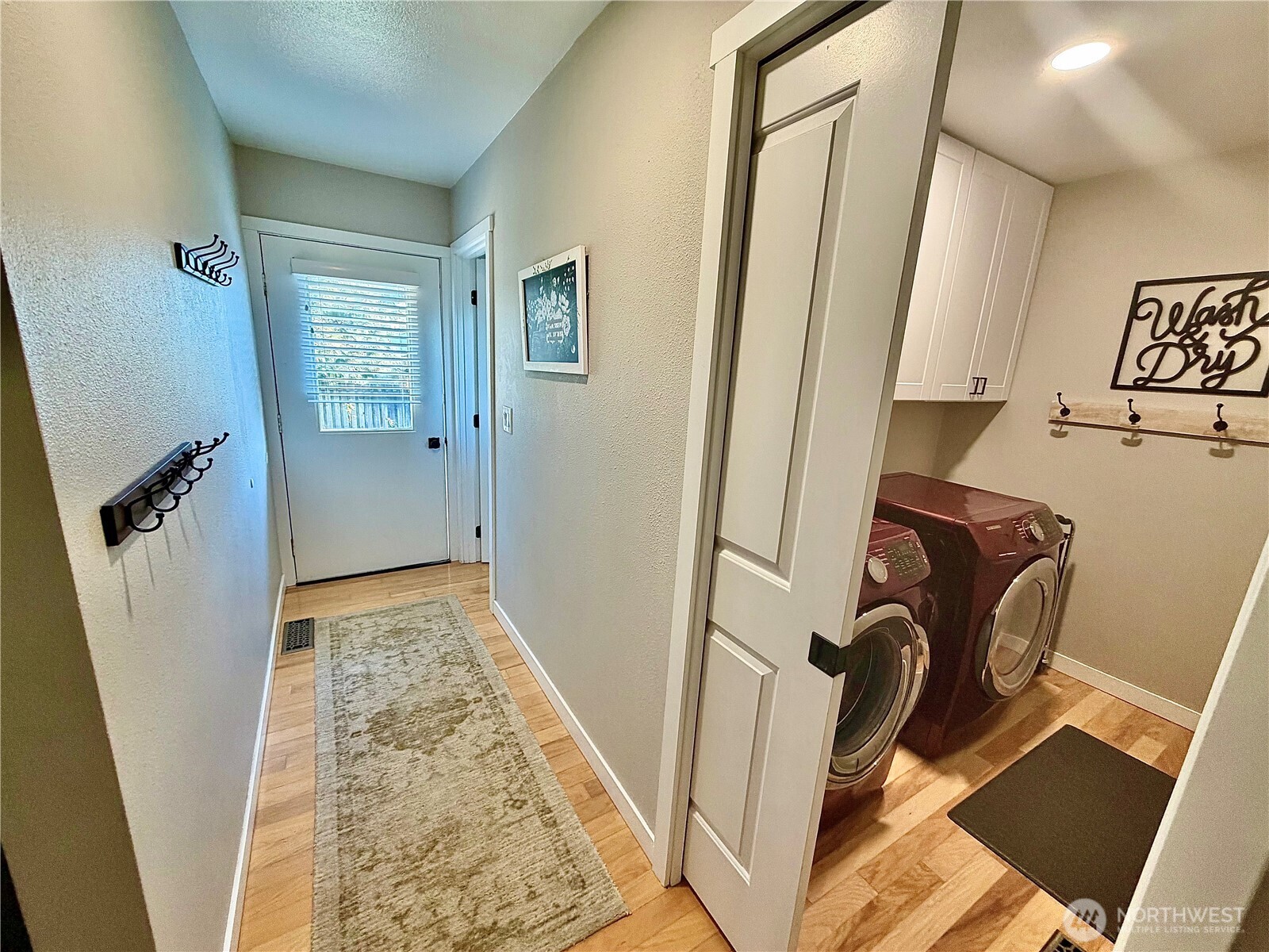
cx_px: 634
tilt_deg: -11.9
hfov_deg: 102.1
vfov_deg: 85.7
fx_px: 513
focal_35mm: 14
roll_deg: -3.3
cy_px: 476
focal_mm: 2.22
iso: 200
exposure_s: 1/60
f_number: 2.2
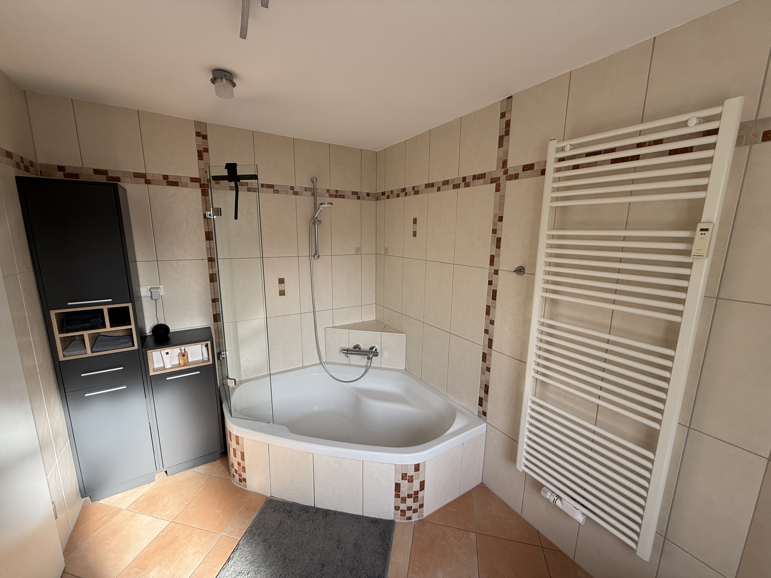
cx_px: 386
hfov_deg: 102.1
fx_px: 312
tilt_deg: -9.9
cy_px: 289
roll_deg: -0.7
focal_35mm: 14
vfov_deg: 85.7
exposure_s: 1/99
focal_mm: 2.22
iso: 64
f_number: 2.2
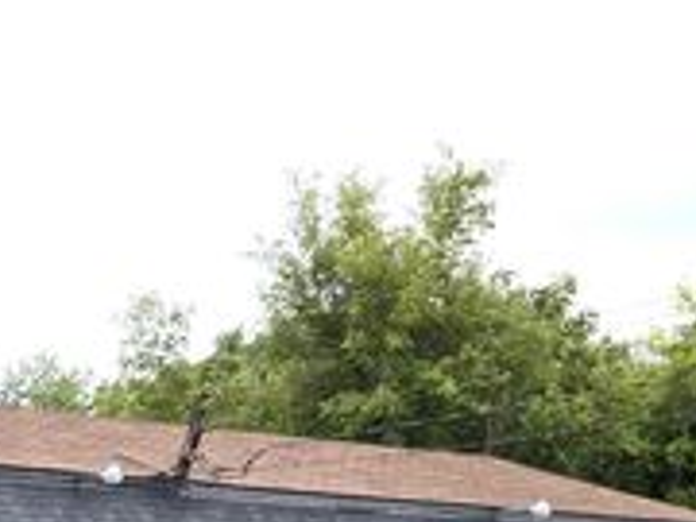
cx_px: -217
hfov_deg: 21.5
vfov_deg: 15.9
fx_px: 1649
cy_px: 870
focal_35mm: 82
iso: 80
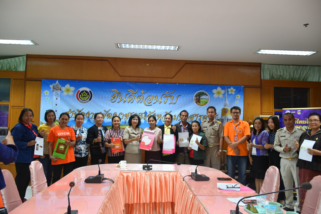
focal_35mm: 27
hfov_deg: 67.4
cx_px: 160
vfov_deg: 47.9
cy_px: 107
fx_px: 241
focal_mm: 18
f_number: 4
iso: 800
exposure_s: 1/60
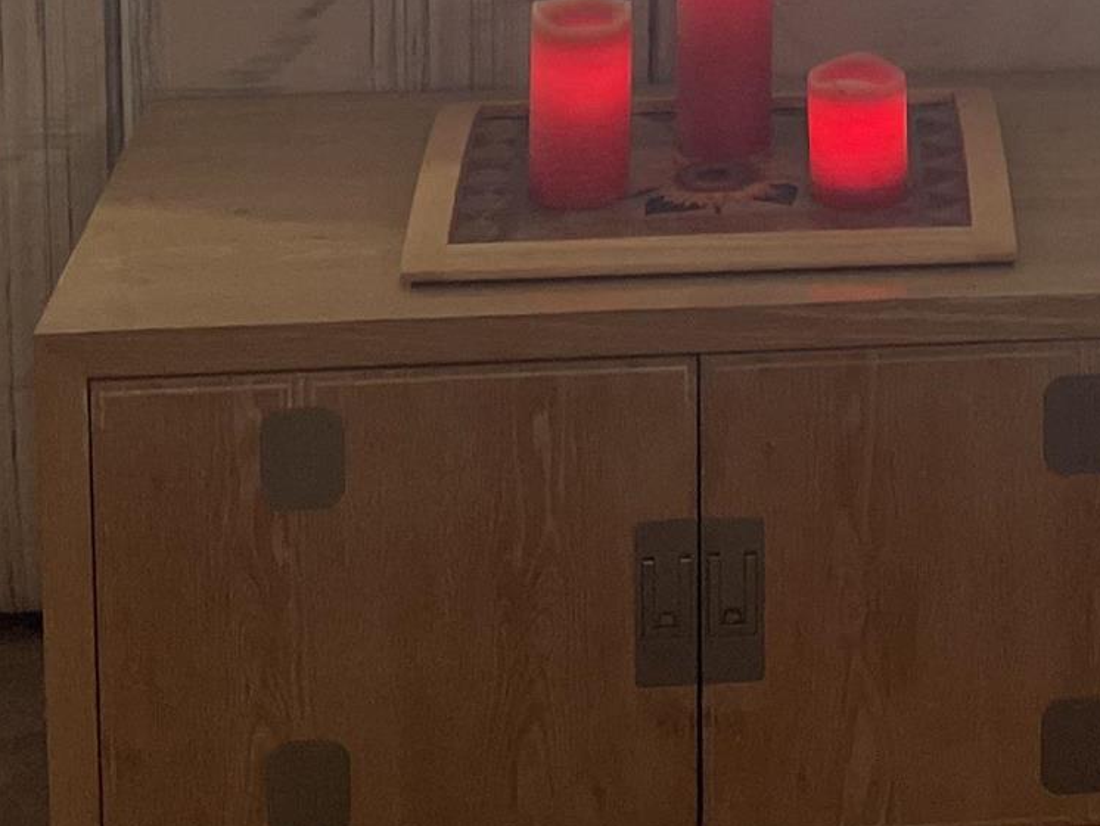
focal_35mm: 107
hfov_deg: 17.8
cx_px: 1190
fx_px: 3401
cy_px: -547
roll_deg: -1.3
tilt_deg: -9.7
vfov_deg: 12.8
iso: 64
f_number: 1.6
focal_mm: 4.2
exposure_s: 1/120
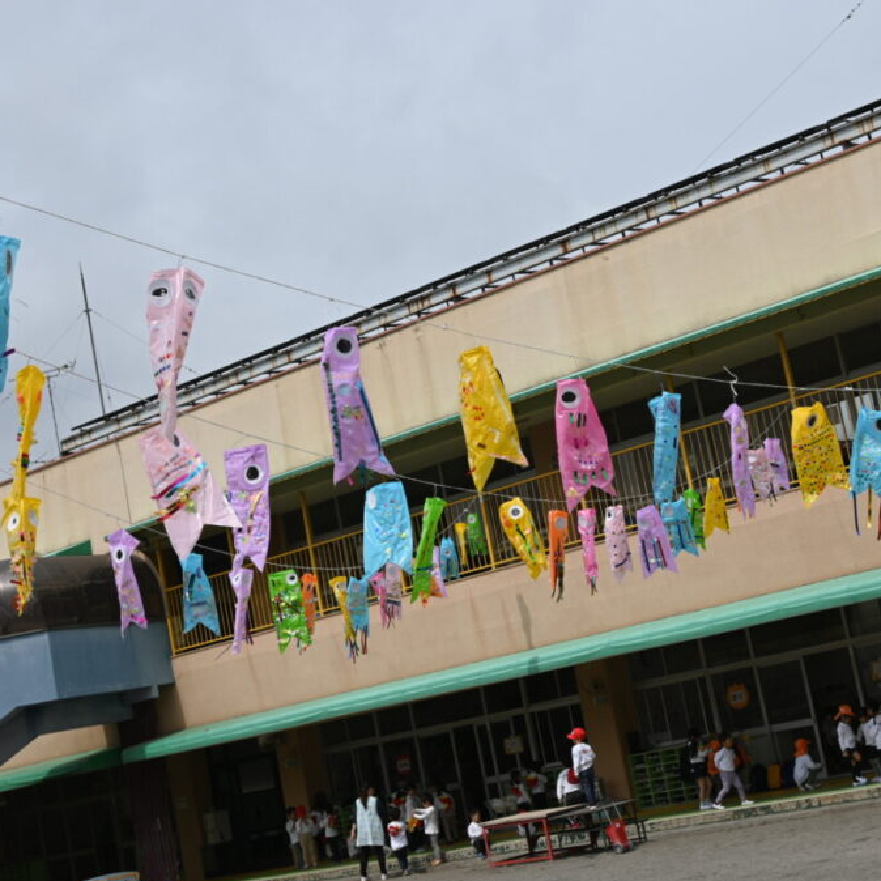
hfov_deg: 27.7
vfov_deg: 27.7
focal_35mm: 62
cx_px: 516
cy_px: 437
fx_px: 1785
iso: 100
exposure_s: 1/500
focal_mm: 32
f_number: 8
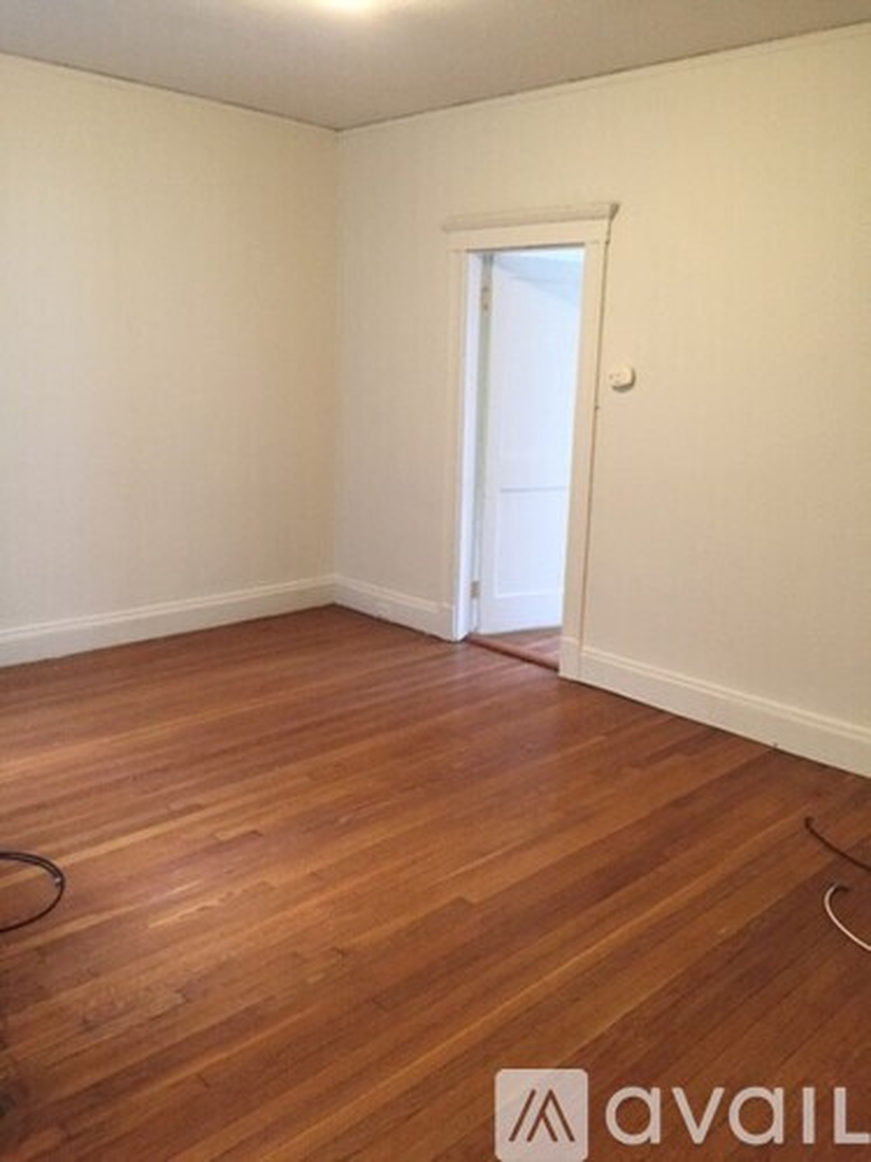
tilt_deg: -13.0
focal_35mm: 29
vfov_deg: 61.7
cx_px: 436
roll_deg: -1.6
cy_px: 581
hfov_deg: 48.2
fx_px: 973
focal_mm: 4.15
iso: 250
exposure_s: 1/20
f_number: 2.2
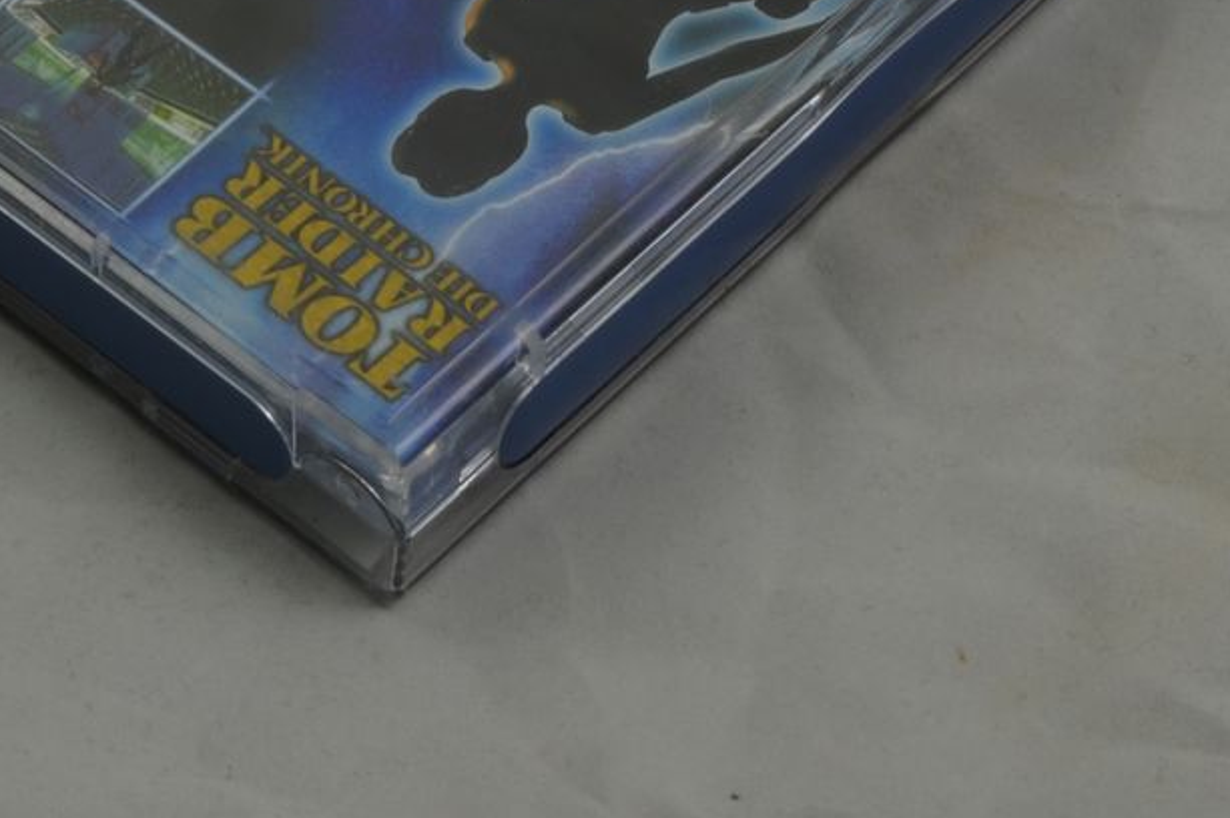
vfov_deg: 7.7
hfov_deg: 11.7
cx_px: 538
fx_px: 6010
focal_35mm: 176
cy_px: -246
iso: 100
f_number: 20
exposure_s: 1/3
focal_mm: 40
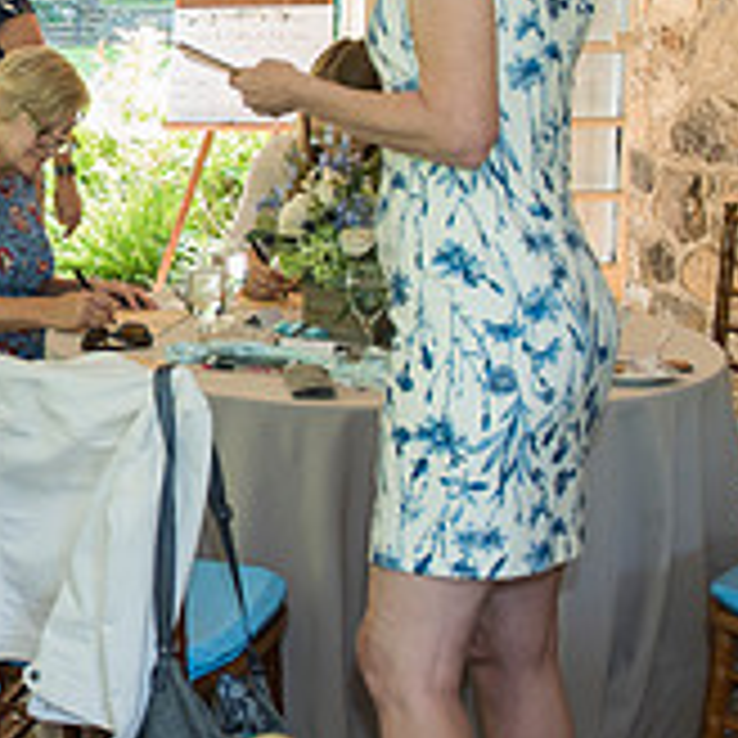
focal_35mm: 78
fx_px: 1881
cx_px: -202
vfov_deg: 22.1
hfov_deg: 20.4
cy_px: 263
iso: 640
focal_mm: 26
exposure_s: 1/125
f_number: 4
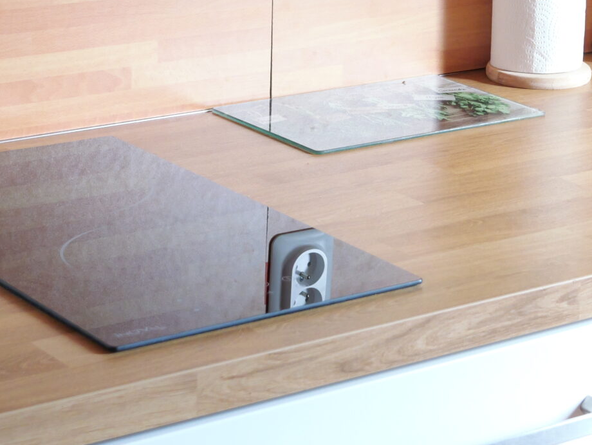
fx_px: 2190
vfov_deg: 11.4
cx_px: 566
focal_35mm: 128
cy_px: -33
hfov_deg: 15.2
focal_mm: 23
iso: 1000
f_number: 3.4
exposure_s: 1/60
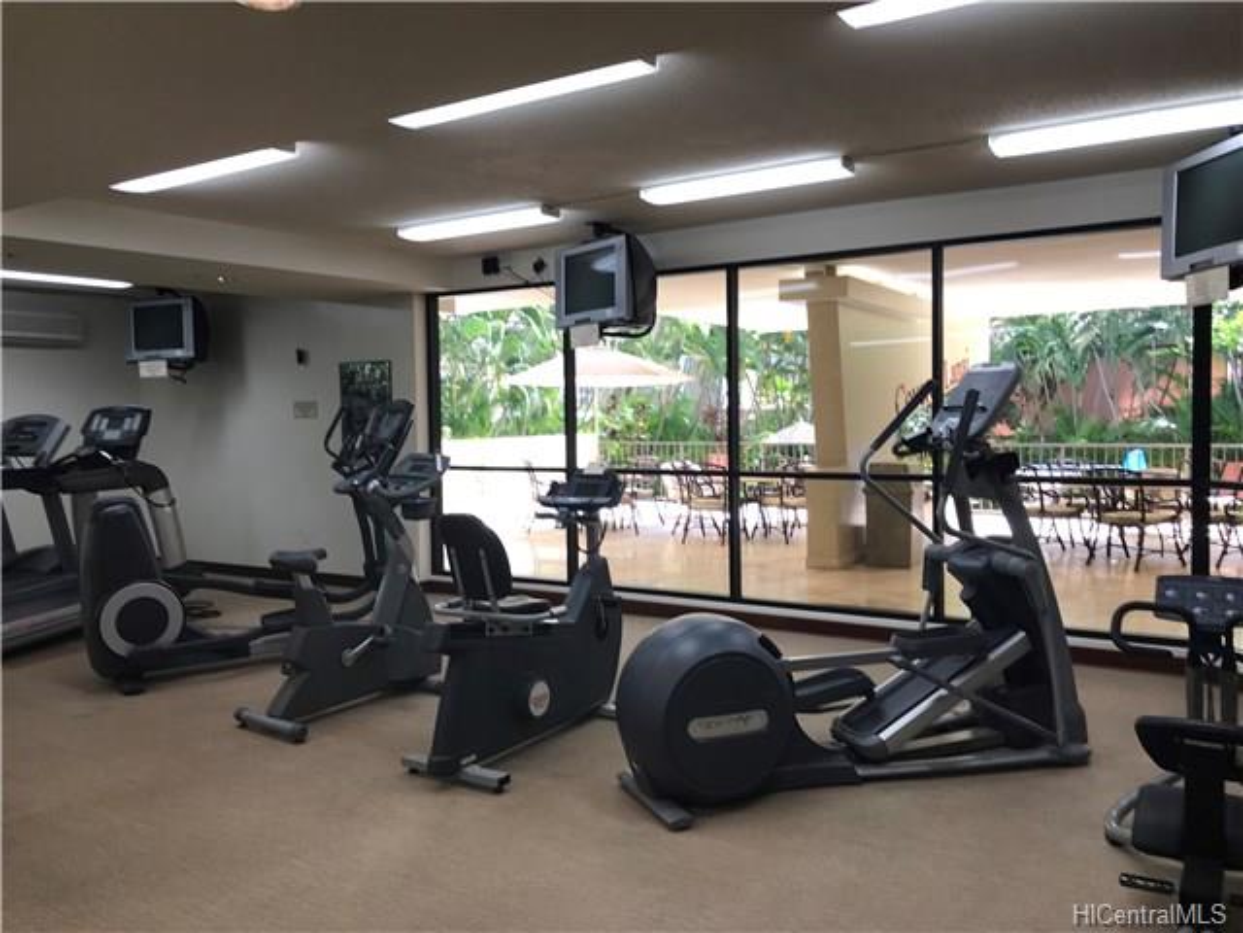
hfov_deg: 63.4
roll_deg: +0.0
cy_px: 466
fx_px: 1005
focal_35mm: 28
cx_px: 622
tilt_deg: -1.9
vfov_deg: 49.7
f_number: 1.8
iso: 20
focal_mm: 3.99
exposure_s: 1/60
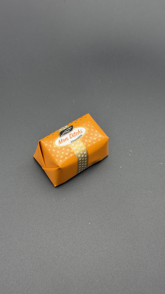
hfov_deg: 22.6
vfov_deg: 39.2
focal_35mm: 53
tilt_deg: -62.0
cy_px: 149
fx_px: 412
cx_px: 73
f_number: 1.78
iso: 100
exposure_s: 1/100
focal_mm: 6.76
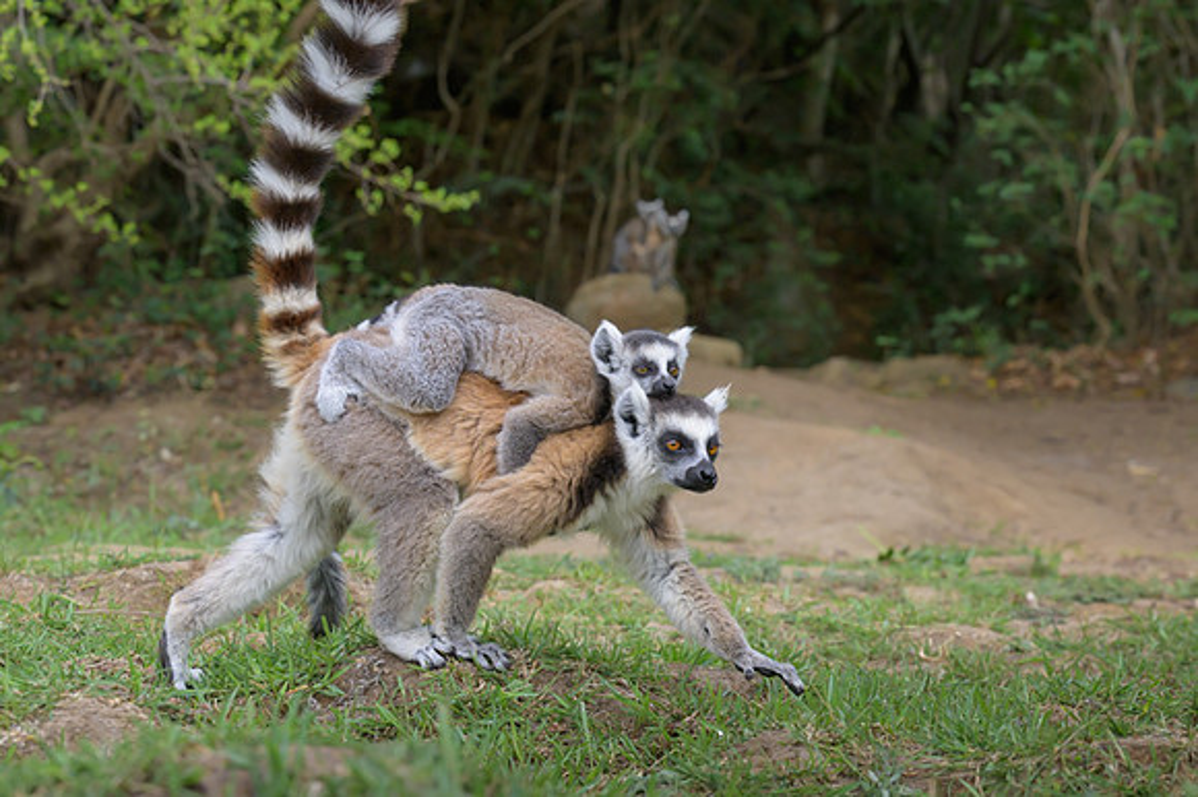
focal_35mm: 83
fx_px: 2763
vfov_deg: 16.4
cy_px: 442
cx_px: 711
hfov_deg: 24.4
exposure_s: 1/1000
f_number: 7.1
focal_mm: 70
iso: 1250
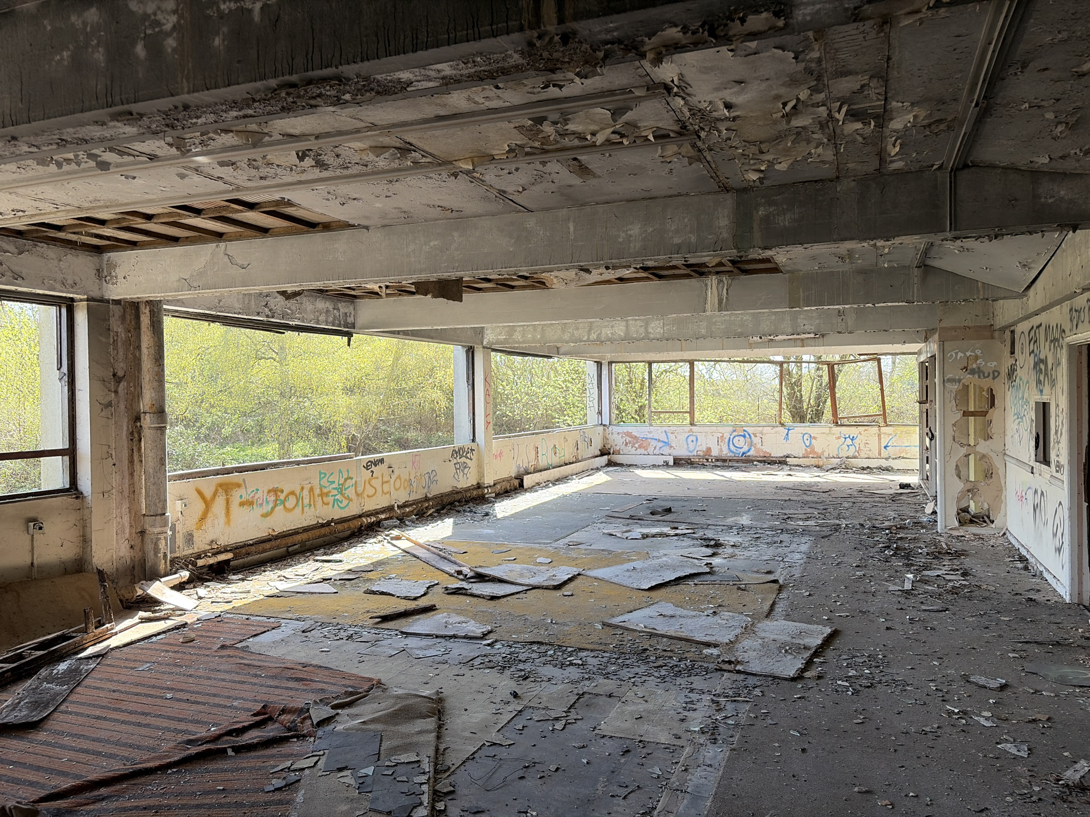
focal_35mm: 26
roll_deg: +0.6
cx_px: 545
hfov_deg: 67.3
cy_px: 408
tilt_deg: -0.3
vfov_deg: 53.1
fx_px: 819
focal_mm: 5.96
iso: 50
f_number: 1.6
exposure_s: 1/193
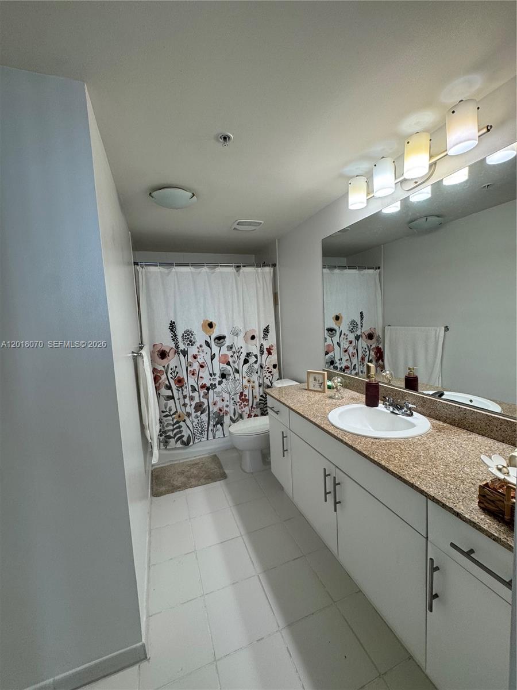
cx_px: 258
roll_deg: +3.2
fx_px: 279
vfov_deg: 102.1
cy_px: 345
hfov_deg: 85.7
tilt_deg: -5.0
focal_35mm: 14
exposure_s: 1/120
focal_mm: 2.22
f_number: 2.2
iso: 125
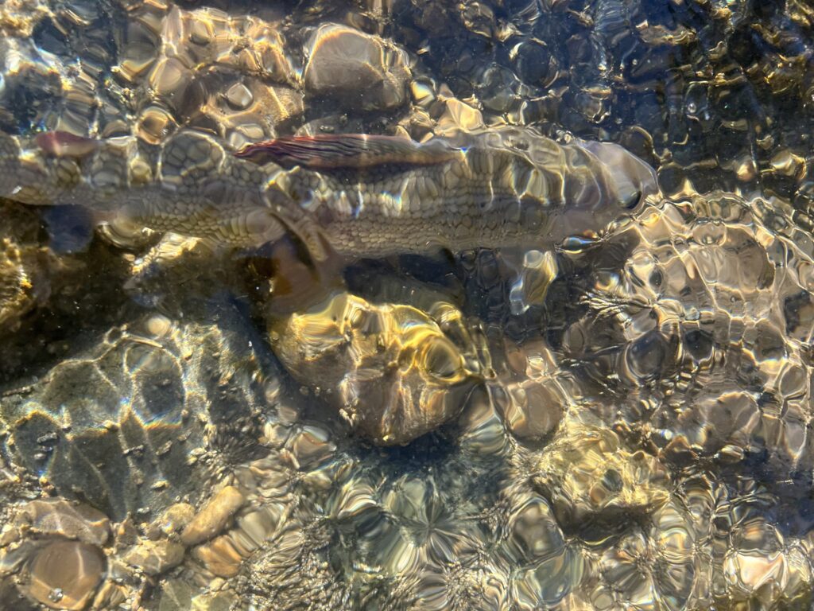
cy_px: 306
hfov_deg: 67.3
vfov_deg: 53.1
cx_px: 407
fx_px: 611
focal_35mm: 26
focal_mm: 5.7
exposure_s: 1/558
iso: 50
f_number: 1.5
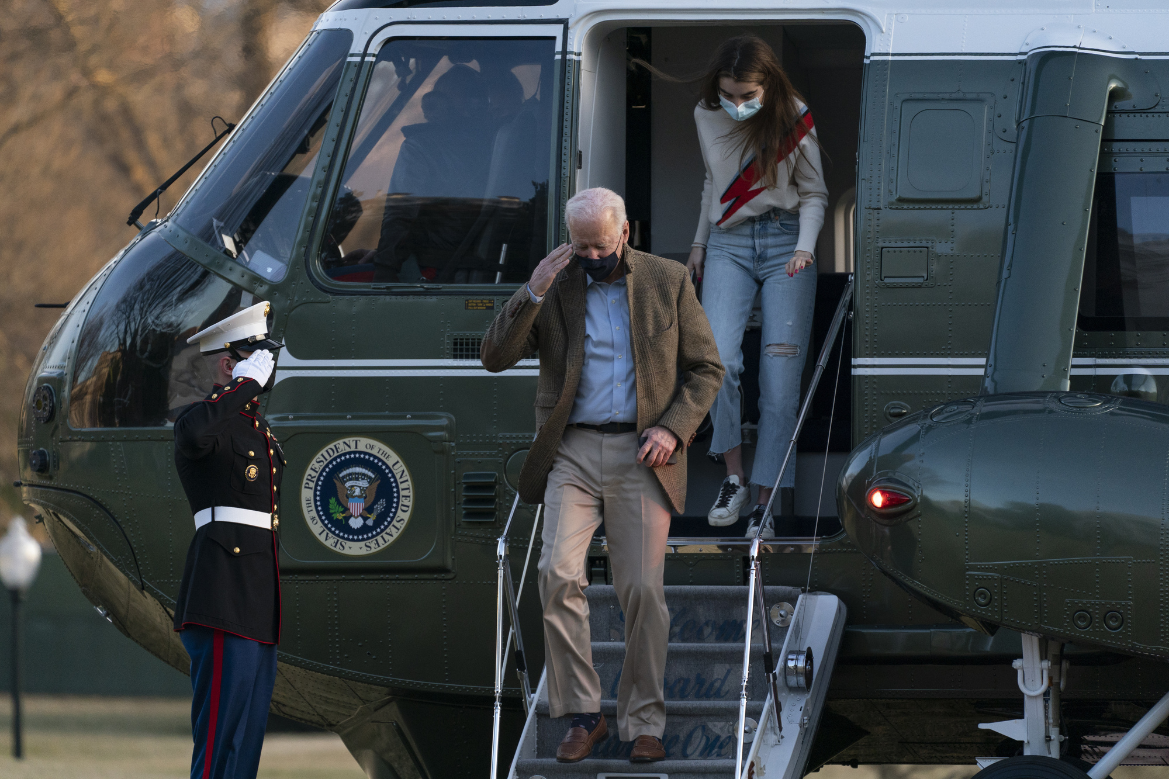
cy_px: 390
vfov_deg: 3.7
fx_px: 12110
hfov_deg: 5.5
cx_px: 584
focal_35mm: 373
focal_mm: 373
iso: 2000
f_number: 5.6
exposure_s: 1/640
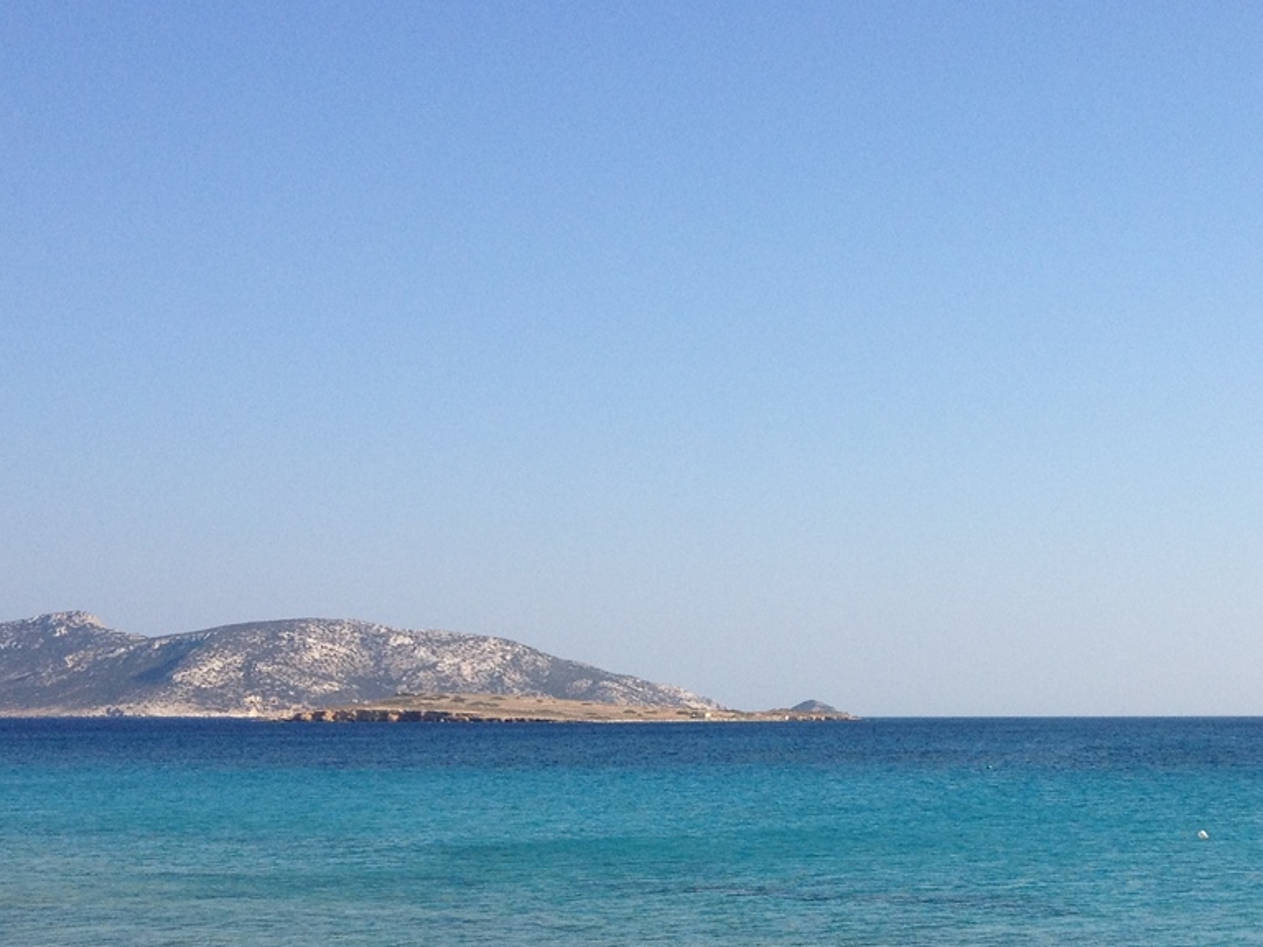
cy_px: 932
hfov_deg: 26.5
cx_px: 889
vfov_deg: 19.6
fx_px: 2663
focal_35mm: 73
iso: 50
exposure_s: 1/1577
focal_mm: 4.28
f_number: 2.4
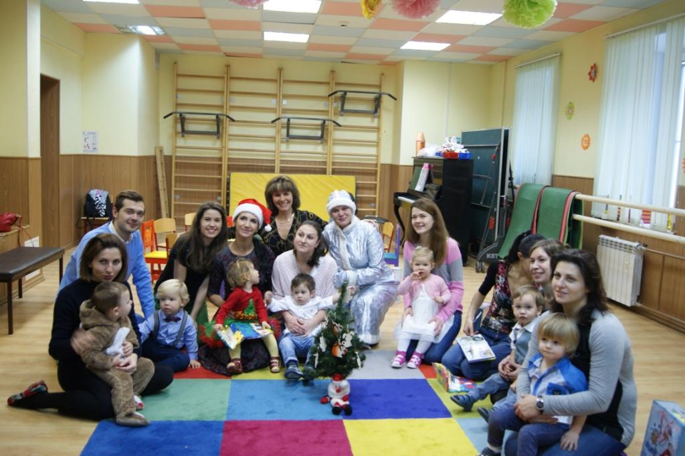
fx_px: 627
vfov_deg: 39.9
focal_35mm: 33
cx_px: 342
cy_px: 228
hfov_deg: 57.3
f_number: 4
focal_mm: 22
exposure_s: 1/15
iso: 400
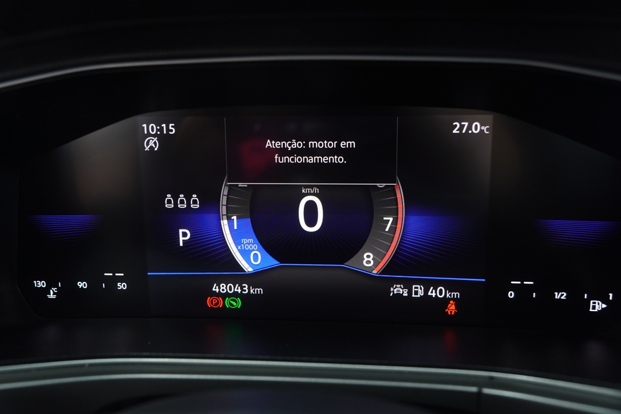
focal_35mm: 36
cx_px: 310
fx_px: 621
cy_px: 207
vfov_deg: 36.9
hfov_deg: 53.1
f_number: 2.8
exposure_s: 1/40
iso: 500
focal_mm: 24
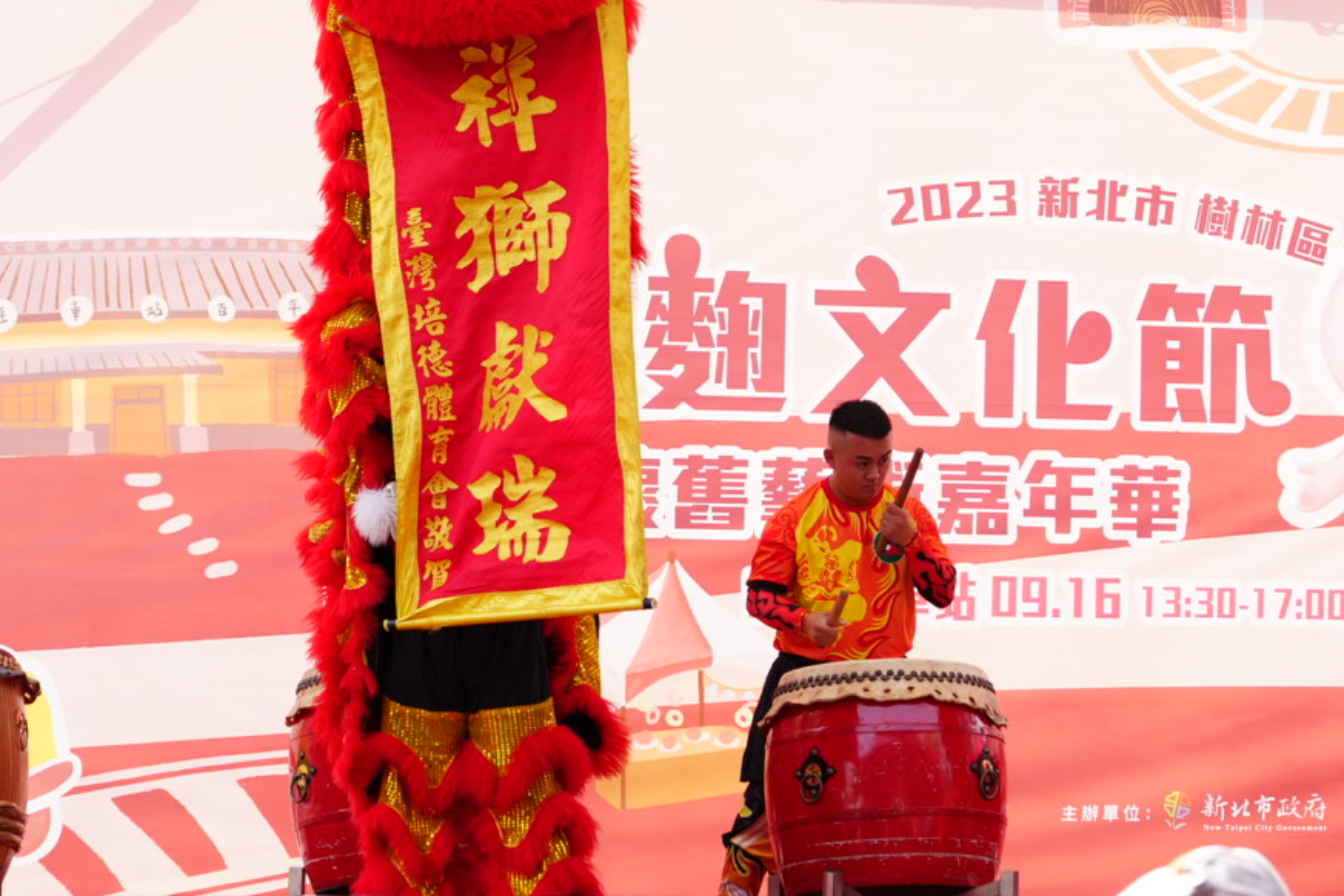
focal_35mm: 113
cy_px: 242
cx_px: 970
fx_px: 4218
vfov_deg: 12.1
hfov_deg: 18.0
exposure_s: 1/640
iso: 500
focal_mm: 61
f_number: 4
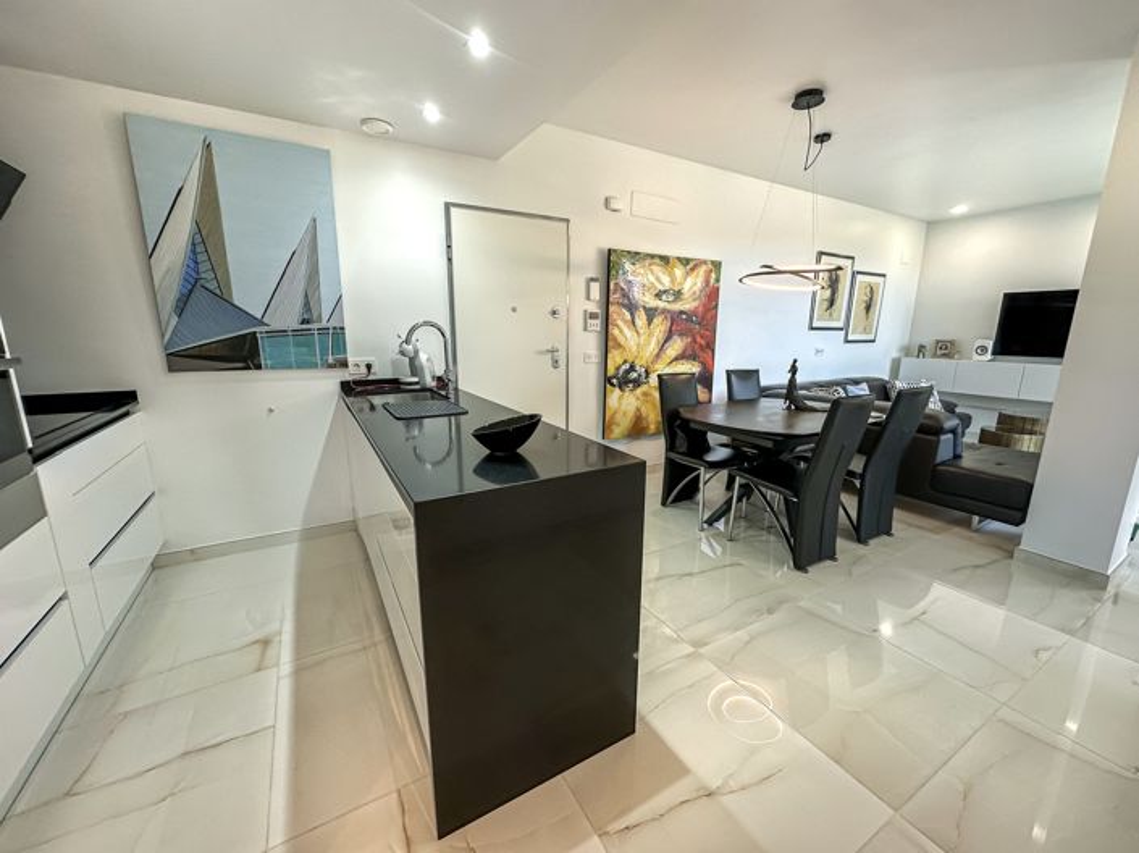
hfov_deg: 102.1
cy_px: 426
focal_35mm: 14
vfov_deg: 85.6
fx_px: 460
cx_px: 570
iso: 125
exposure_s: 1/100
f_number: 2.2
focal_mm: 2.22
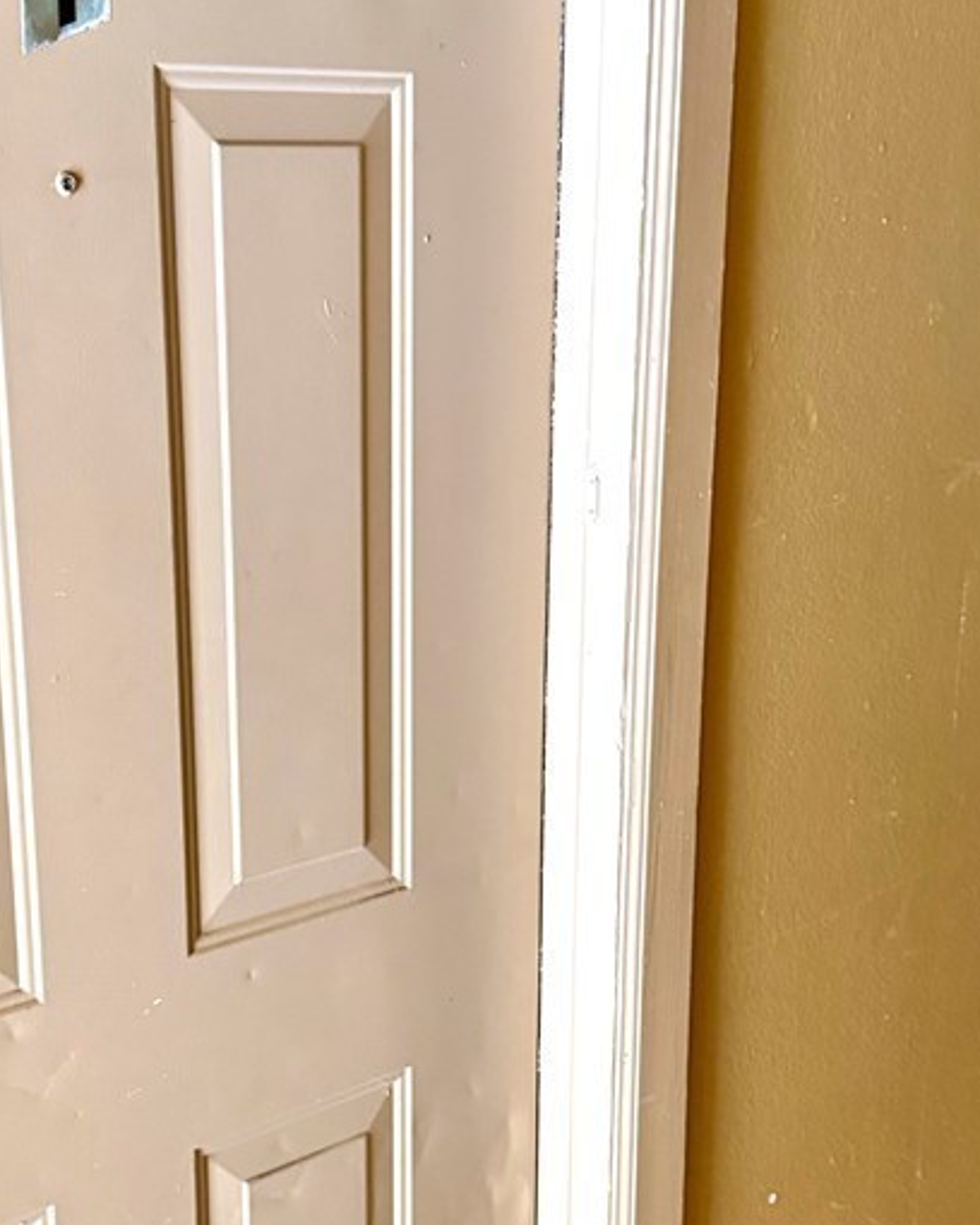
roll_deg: +0.5
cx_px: 265
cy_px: 754
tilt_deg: -16.8
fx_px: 1704
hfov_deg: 31.6
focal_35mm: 47
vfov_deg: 39.3
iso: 640
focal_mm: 6.76
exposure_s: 1/60
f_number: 1.78
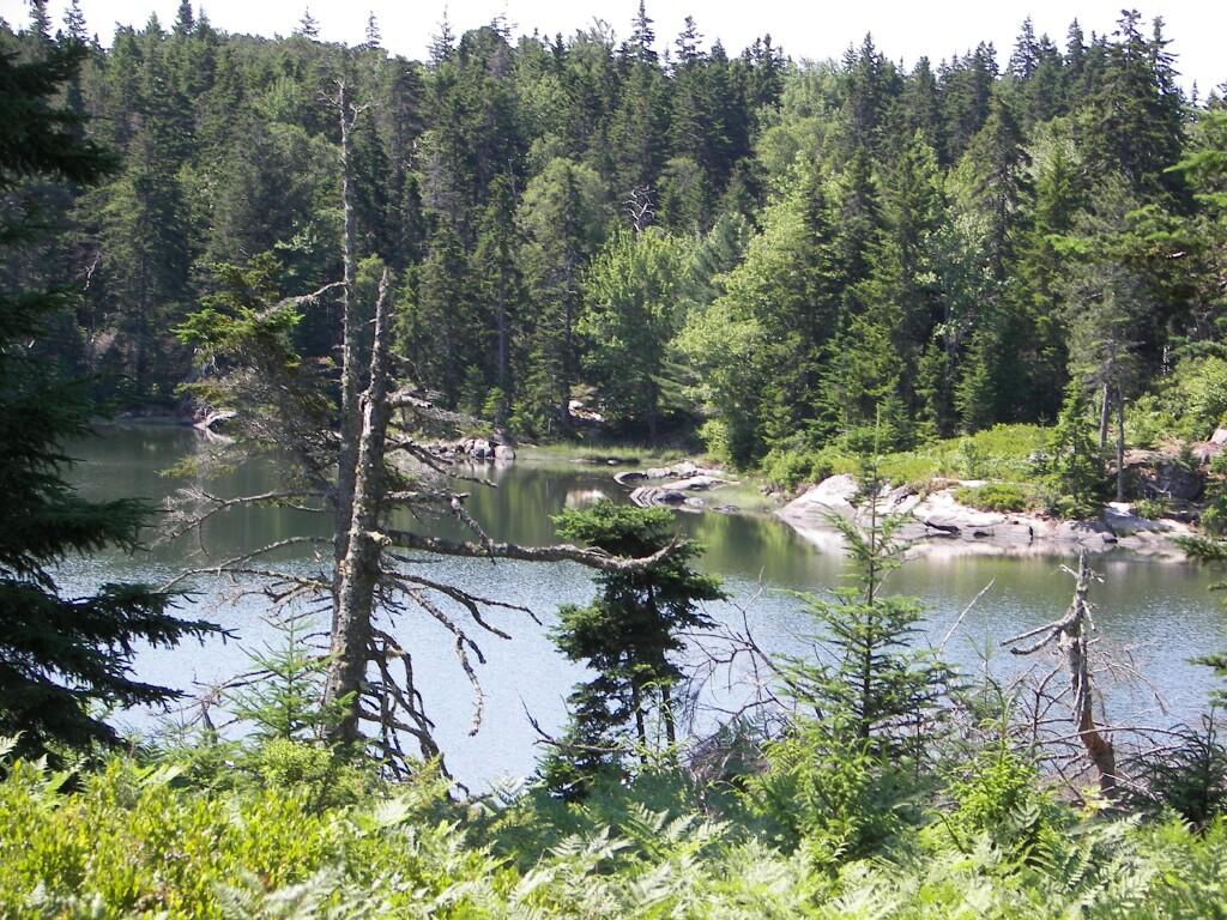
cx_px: 614
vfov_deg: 11.9
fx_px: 4431
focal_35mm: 125
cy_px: 460
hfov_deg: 15.8
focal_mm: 20.7
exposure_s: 1/250
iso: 50
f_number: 3.2
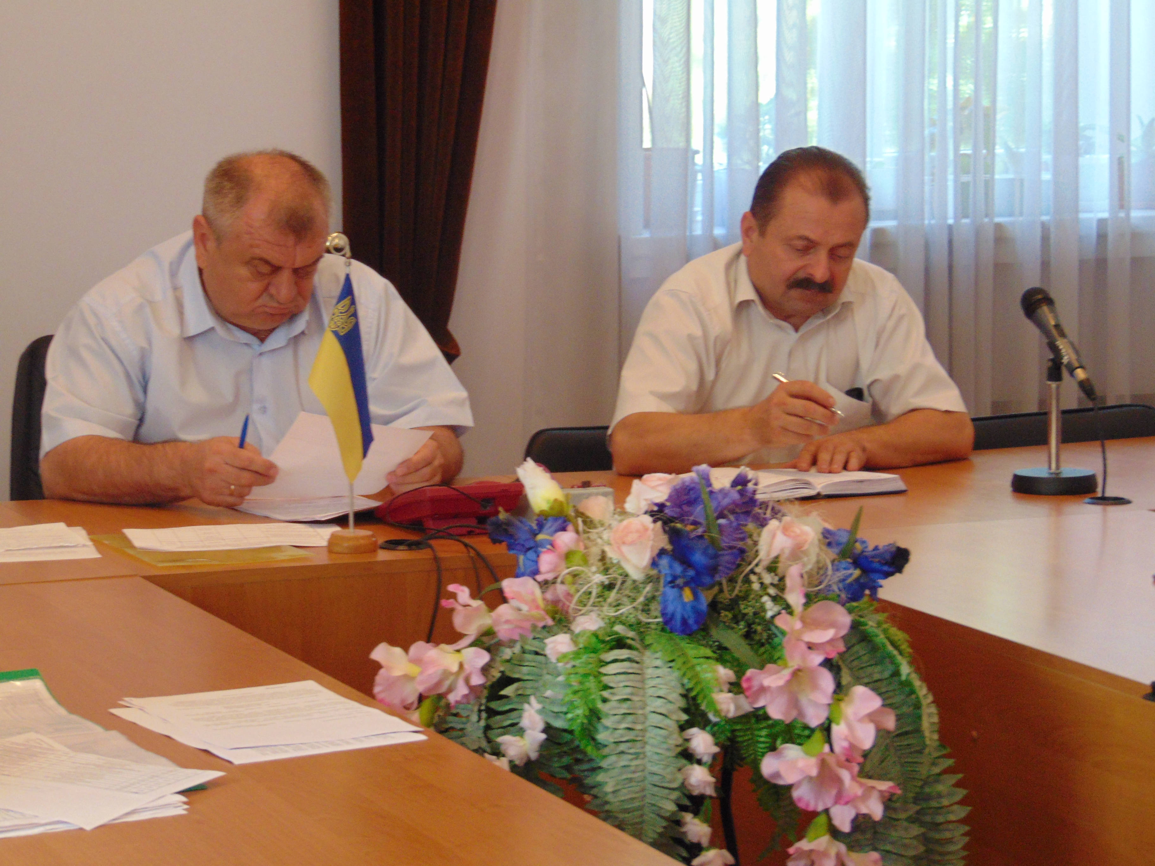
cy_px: 433
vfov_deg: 13.7
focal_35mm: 108
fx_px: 3604
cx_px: 578
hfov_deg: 18.2
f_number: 3.9
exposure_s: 1/30
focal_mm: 19.4
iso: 250
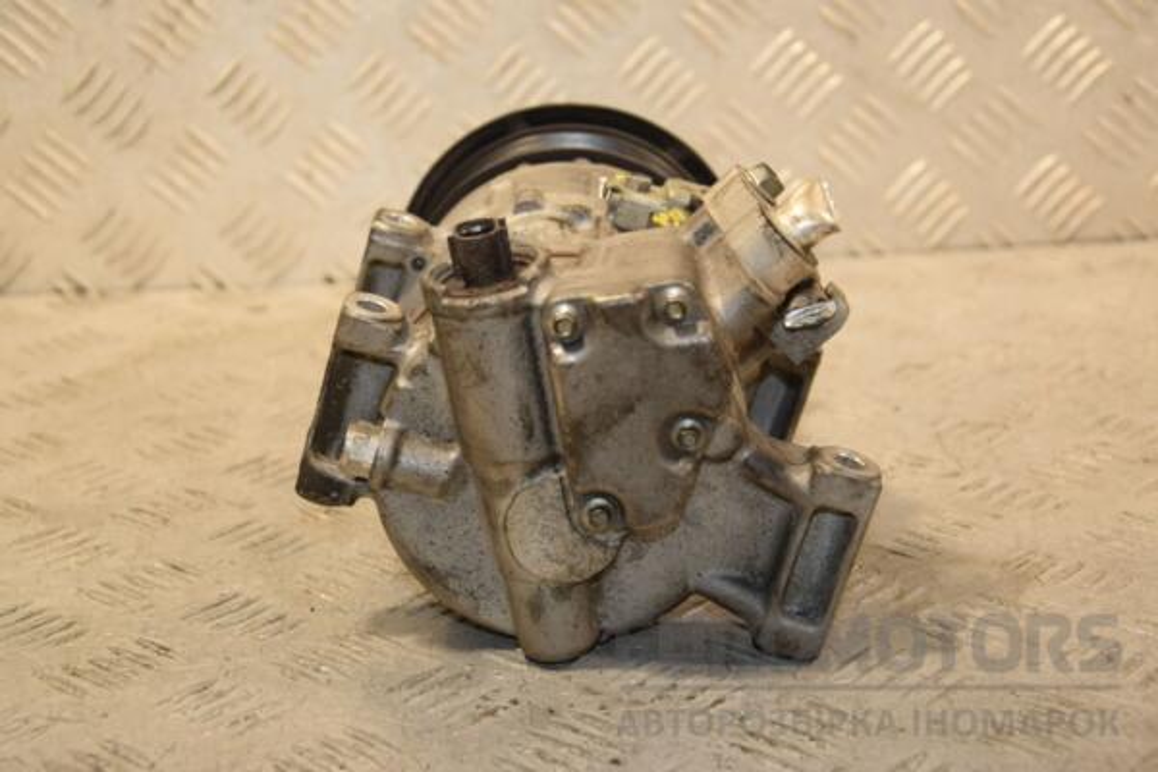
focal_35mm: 68
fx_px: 2171
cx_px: 579
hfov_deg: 29.9
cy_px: 386
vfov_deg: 20.2
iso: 800
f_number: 5.6
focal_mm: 45
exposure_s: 1/200
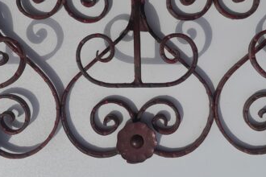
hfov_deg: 55.8
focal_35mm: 34
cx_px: 140
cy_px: 61
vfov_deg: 38.5
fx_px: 251
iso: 40
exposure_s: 1/1681
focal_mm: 4
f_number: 1.8
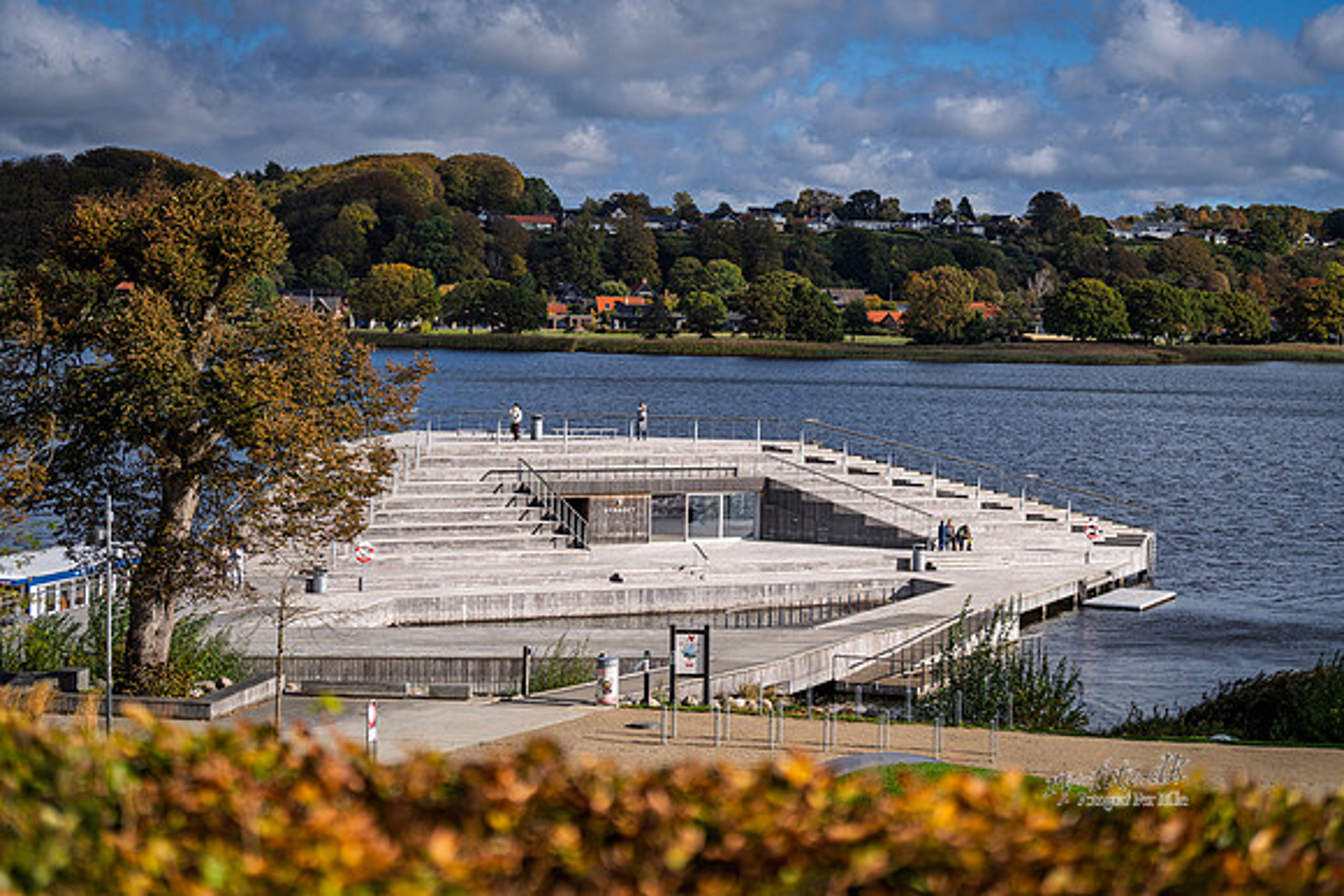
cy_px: 448
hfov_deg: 28.8
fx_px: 2614
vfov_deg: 19.5
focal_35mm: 70
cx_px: 672
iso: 250
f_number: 2.8
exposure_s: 1/8000
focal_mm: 70
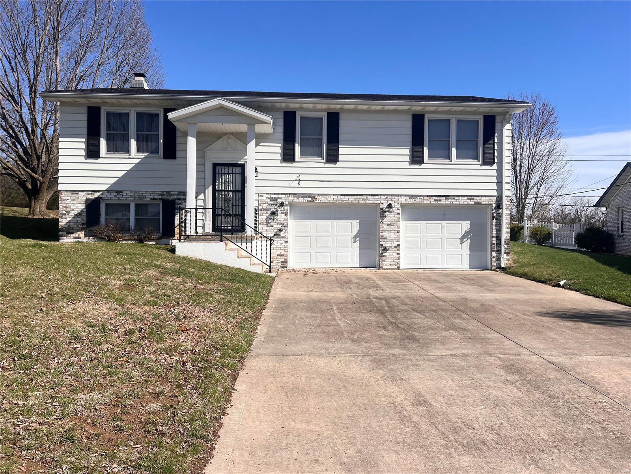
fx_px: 474
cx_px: 316
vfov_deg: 53.1
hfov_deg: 67.3
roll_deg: -0.3
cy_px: 237
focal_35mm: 26
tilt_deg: +0.1
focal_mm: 5.7
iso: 50
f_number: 1.5
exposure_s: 1/5882
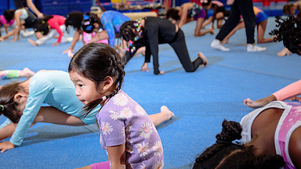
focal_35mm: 60
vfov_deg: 20.0
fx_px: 479
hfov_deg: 33.4
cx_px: 42
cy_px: 87
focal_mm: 32
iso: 800
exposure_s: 1/160
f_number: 3.5
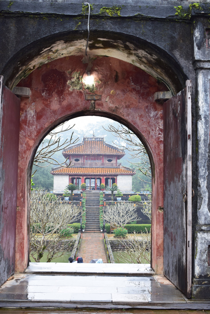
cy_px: 157
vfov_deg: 43.6
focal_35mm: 45
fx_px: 394
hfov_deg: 29.9
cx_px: 105
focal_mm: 30
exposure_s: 1/30
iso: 400
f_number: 7.1
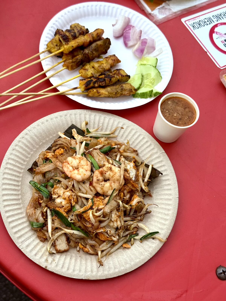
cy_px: 150
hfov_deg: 30.3
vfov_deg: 39.7
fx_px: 418
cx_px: 113
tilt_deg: -60.6
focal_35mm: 48
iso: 50
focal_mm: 6.76
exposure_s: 1/168
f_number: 1.78
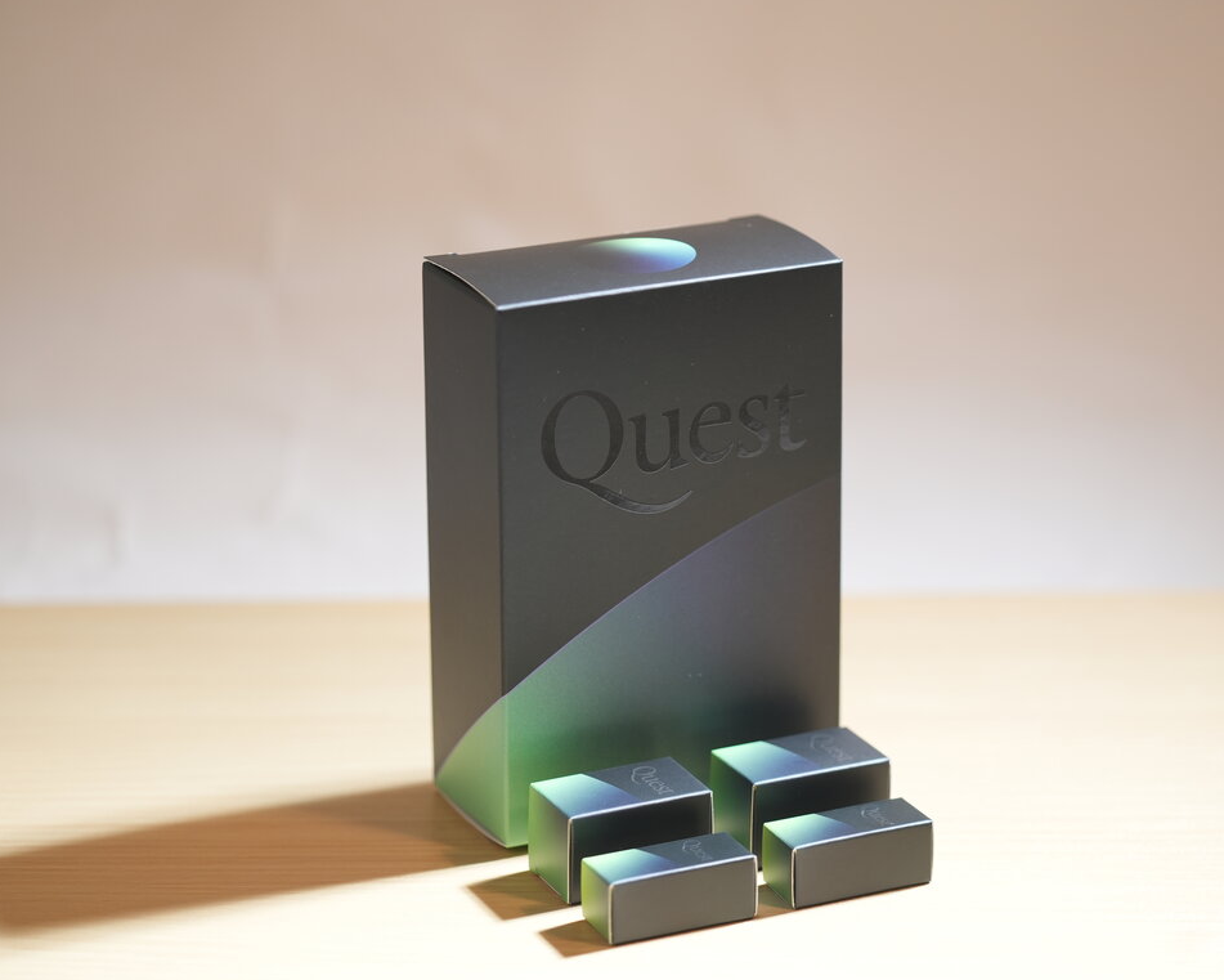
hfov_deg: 15.8
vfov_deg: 12.6
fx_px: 4420
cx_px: 660
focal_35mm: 122
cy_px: 479
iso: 200
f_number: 2.8
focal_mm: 103
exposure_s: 1/160
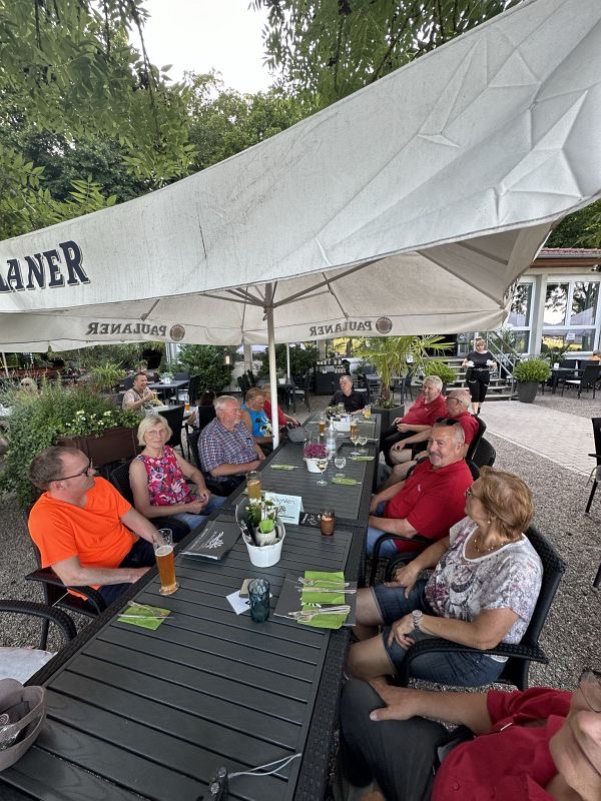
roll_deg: +1.6
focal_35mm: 14
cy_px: 400
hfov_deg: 85.7
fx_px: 324
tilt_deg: -8.8
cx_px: 300
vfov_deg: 102.1
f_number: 2.2
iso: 80
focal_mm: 2.22
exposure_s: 1/99
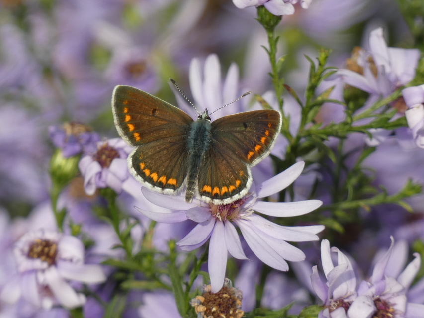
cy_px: 159
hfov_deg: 3.6
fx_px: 6725
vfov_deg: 2.7
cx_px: 212
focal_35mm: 549
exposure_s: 1/125
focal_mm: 98.3
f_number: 5.6
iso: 80
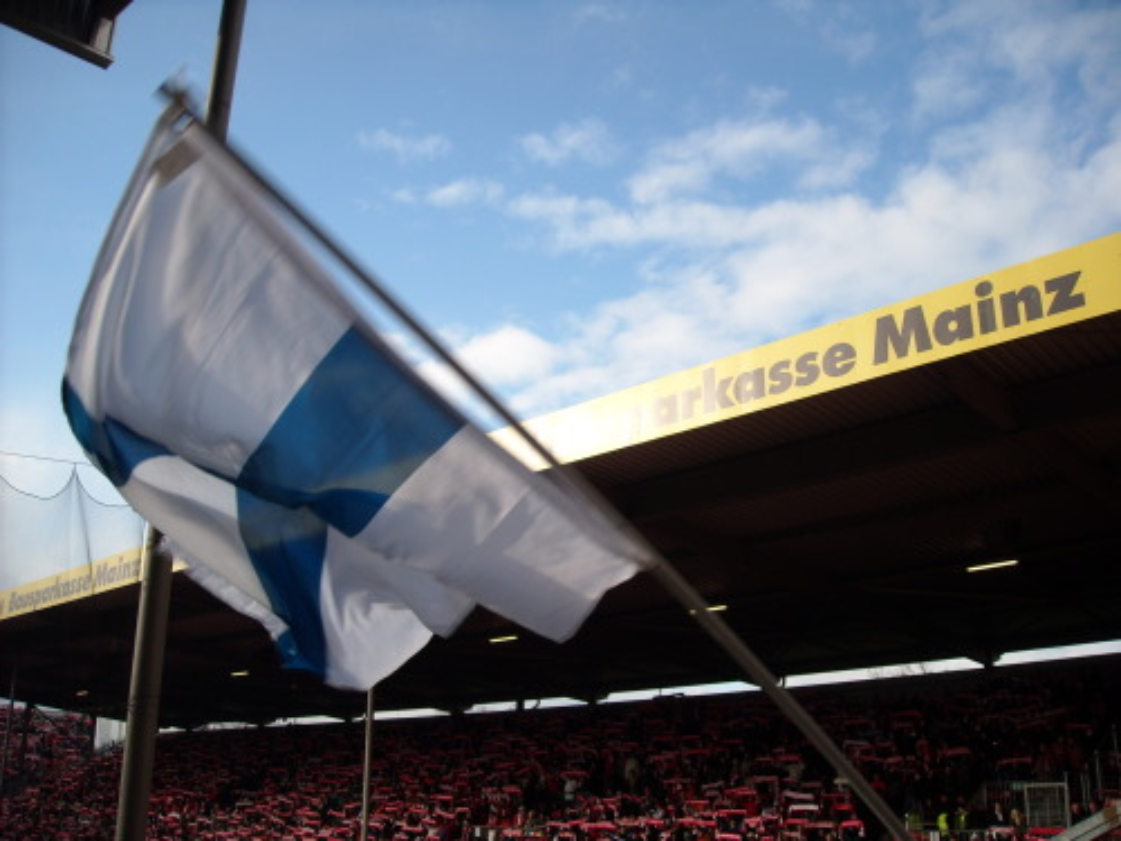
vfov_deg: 40.7
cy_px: 420
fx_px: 1133
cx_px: 560
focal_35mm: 35
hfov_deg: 52.6
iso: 64
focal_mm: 5.7
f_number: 5.6
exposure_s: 1/168
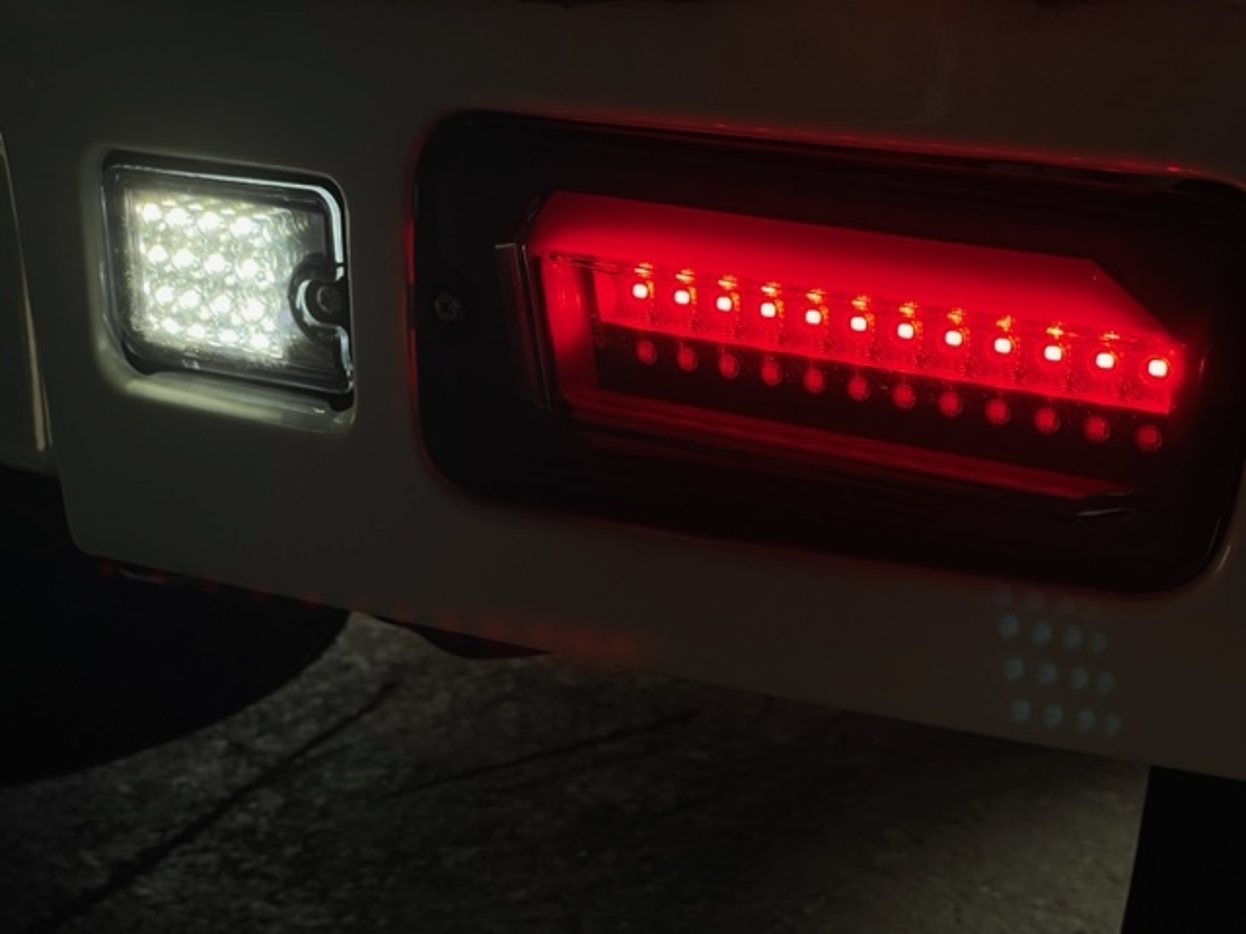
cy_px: 467
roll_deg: -1.9
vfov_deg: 28.0
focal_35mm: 52
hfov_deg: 36.8
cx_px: 623
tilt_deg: -17.2
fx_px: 1872
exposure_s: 1/214
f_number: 2
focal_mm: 6
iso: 25
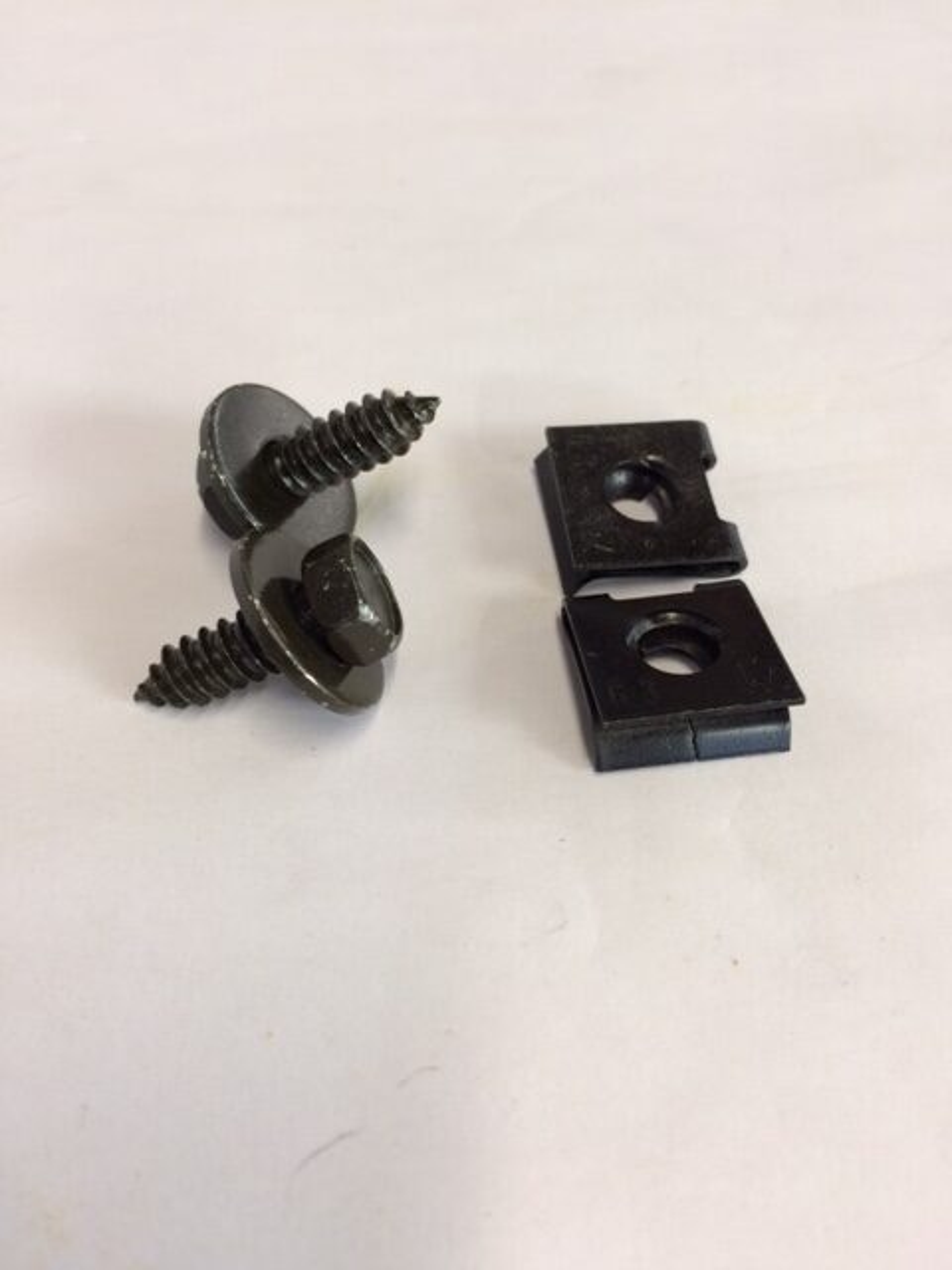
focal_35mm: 29
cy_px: 635
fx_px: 1063
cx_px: 476
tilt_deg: -53.8
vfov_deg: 61.7
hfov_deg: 48.2
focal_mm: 4.15
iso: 40
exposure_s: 1/33
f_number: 2.2
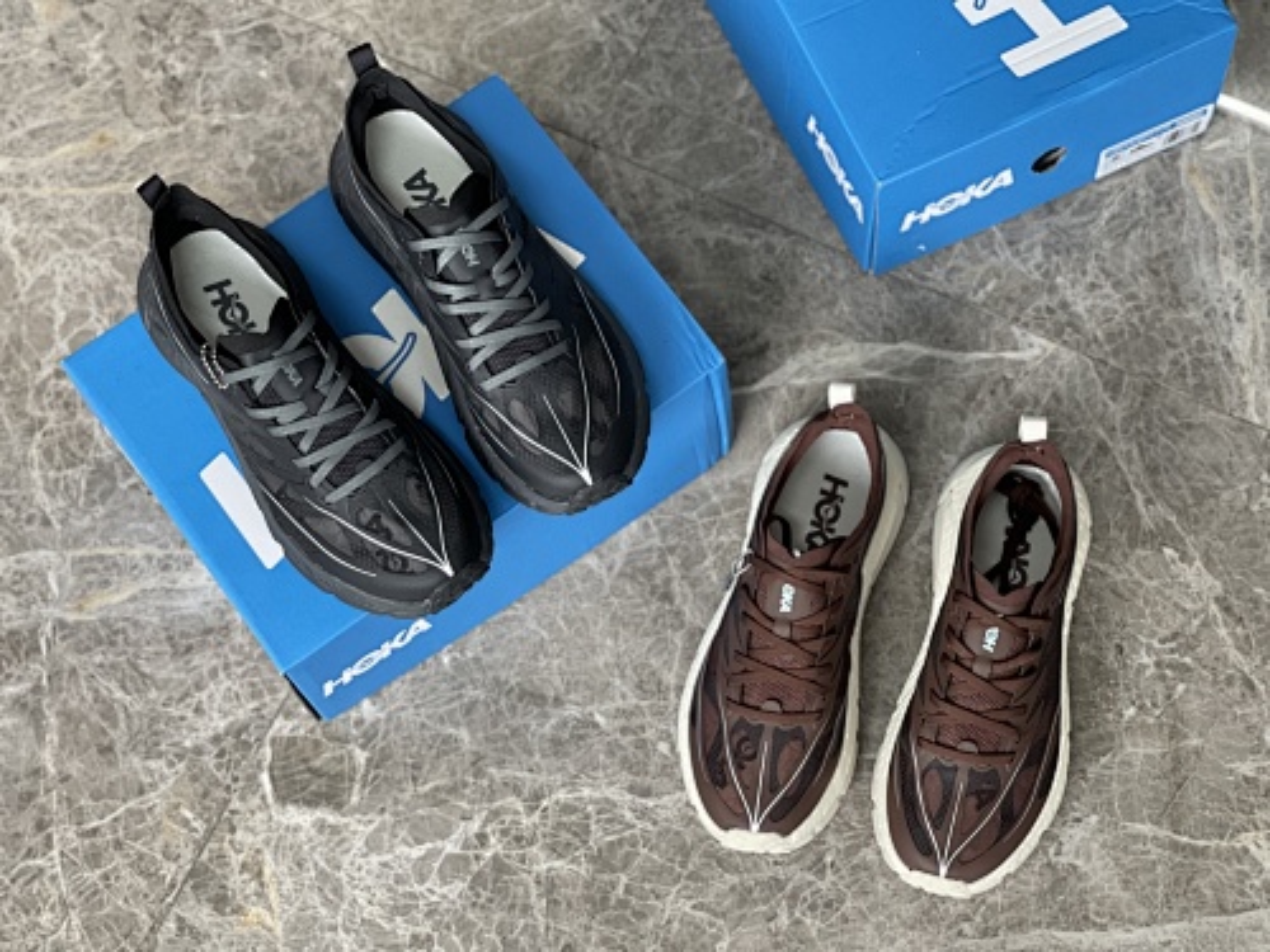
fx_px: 2348
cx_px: 635
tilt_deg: -71.6
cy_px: 476
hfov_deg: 30.3
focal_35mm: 64
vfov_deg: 22.9
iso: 200
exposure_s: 1/121
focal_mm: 7.5
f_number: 2.2
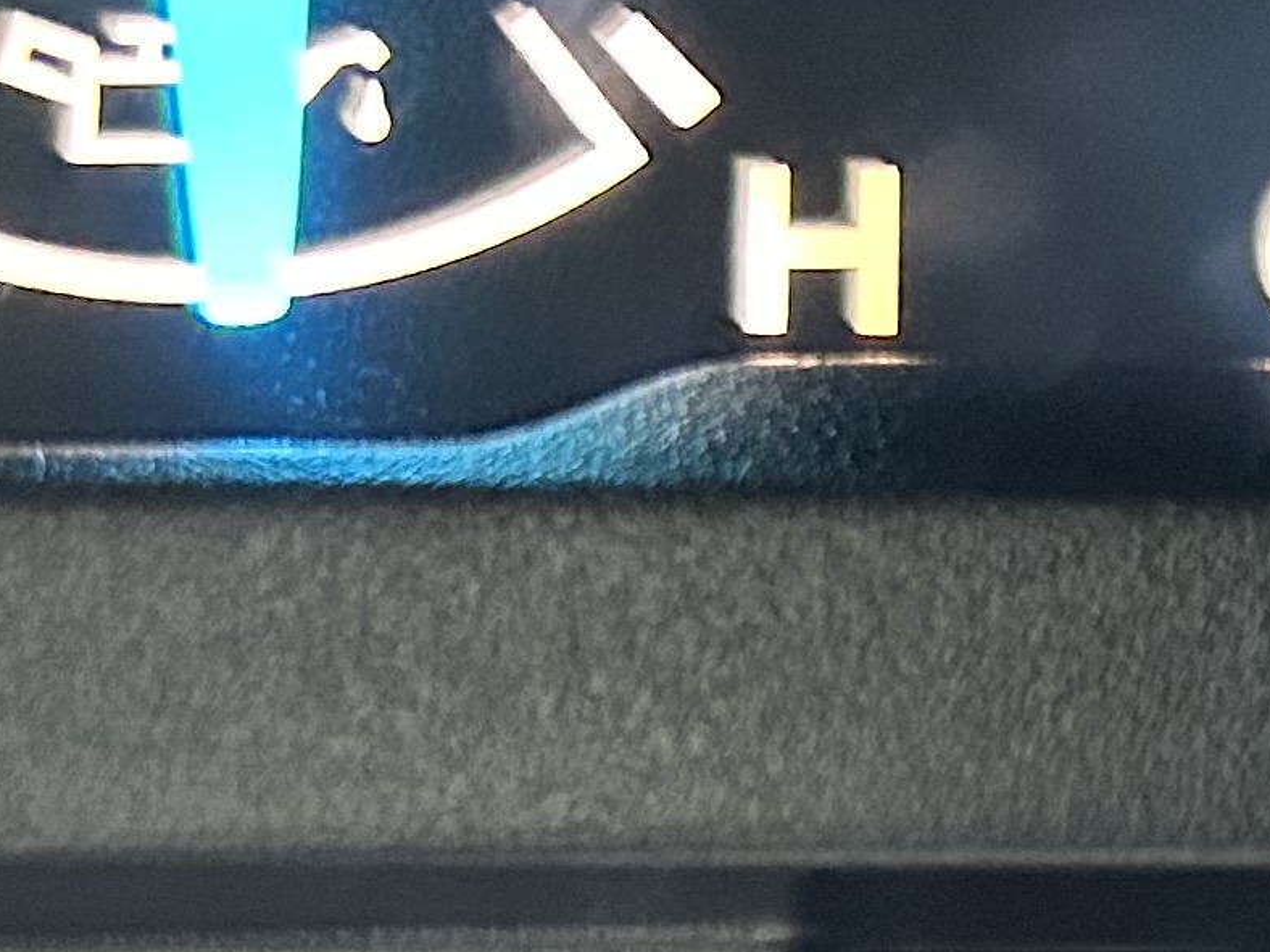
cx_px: 2337
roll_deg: -1.5
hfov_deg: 13.3
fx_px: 4880
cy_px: 1364
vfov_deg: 10.8
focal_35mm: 133
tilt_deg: -17.1
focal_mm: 5.7
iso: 500
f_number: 1.5
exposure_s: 1/57
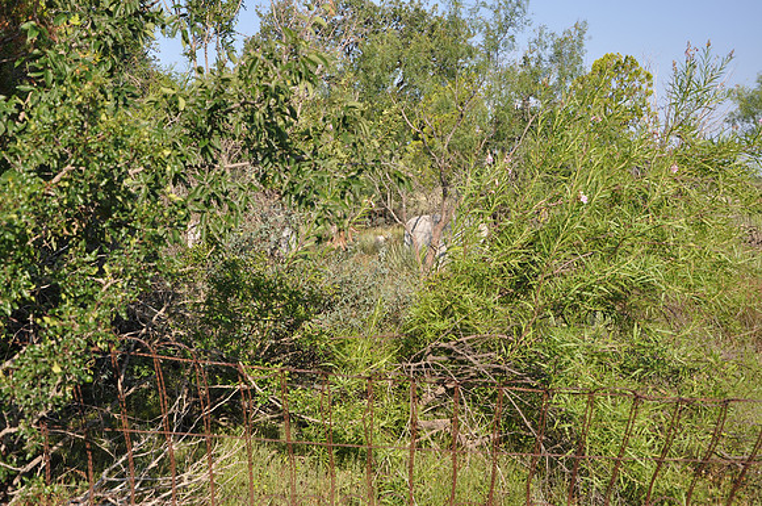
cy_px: 253
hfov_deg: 41.2
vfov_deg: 28.0
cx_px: 381
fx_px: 1015
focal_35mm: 48
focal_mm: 32
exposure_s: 1/200
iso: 200
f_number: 7.1
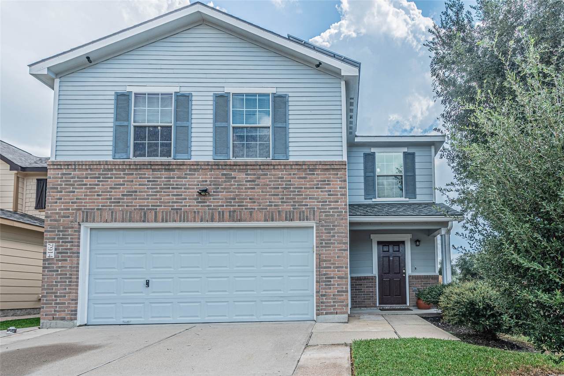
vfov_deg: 73.7
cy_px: 188
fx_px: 251
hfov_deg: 96.7
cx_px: 282
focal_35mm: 16
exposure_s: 1/1250
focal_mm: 16
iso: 100
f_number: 9
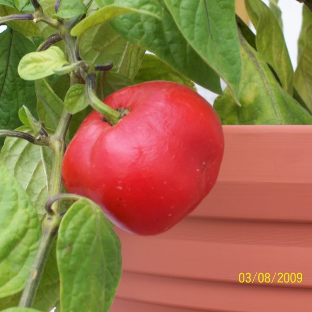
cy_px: 155
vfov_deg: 17.4
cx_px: 114
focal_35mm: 100
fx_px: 1020
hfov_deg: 17.4
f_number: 5.1
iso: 105
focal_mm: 15.1
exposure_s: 1/80
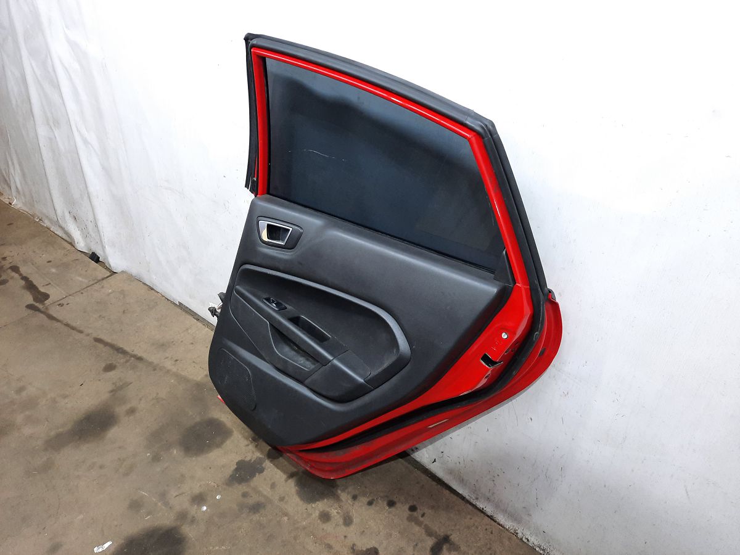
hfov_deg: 69.4
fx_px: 534
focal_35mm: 25
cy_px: 278
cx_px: 370
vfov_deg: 54.9
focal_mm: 4.6
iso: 250
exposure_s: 1/50
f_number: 2
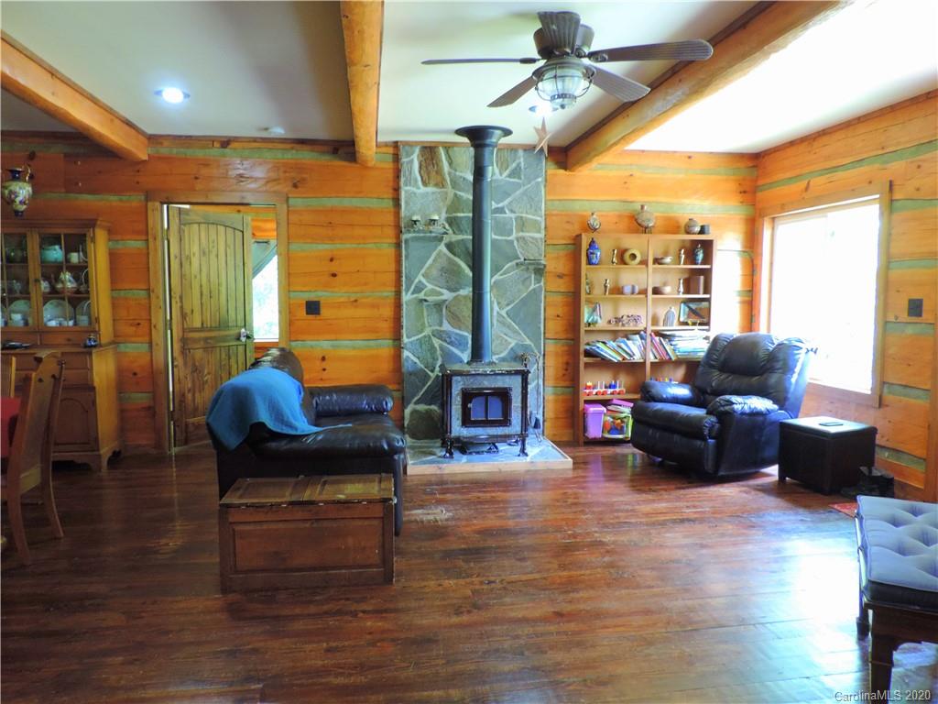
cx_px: 469
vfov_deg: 56.8
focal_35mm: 24
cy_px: 352
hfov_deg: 71.6
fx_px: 650
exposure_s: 1/15
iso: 400
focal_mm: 4.3
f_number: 3
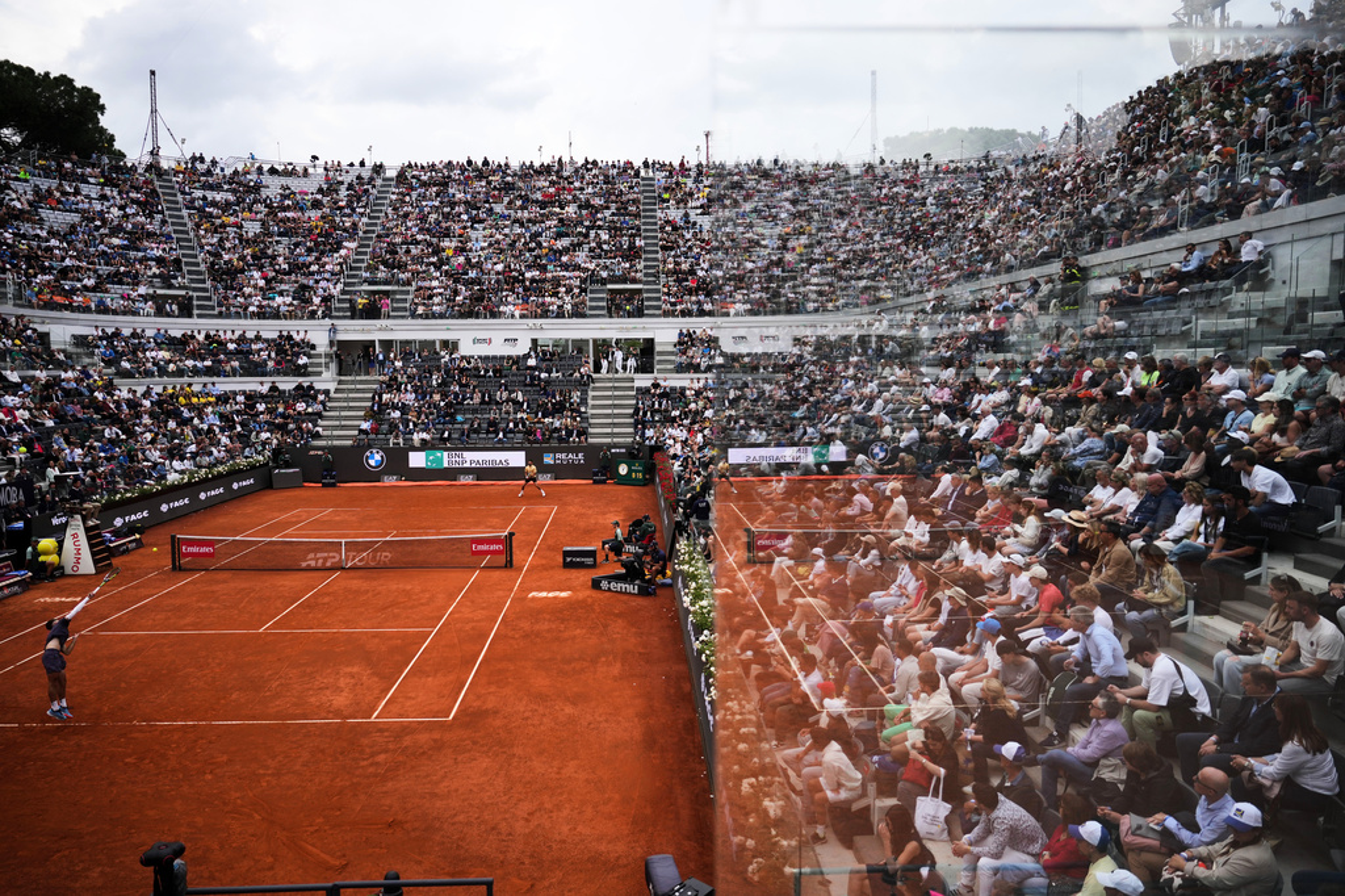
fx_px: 896
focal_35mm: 24
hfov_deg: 73.8
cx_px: 672
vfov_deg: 53.1
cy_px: 448
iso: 320
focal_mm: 24
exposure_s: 1/3200
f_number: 2.8
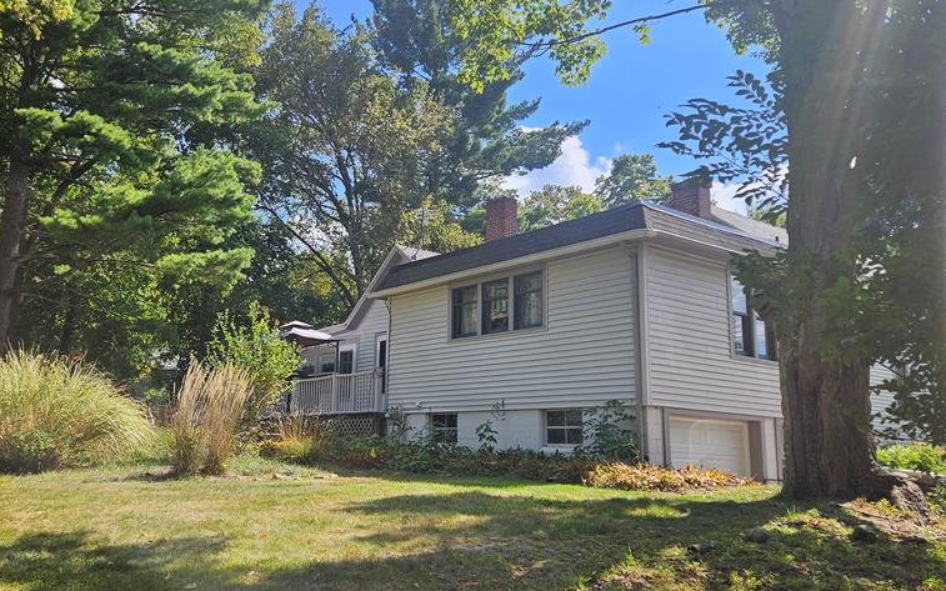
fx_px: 851
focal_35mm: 33
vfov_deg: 38.3
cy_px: 309
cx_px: 415
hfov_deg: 58.0
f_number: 1.8
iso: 25
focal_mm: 5.4
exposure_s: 1/1176
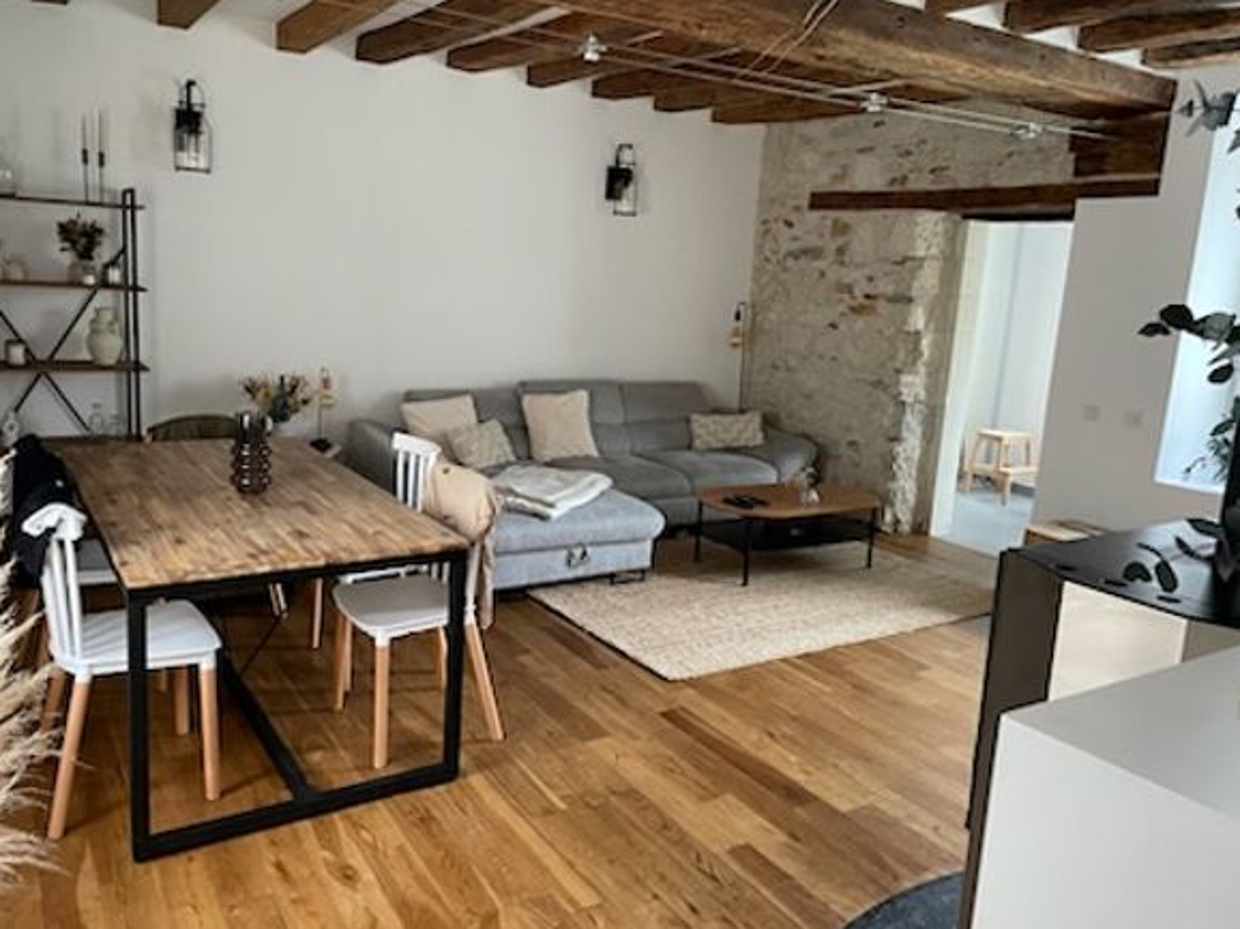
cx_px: 607
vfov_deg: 51.3
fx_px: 967
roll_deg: -3.1
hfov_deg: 65.3
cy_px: 459
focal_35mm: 27
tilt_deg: -10.7
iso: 320
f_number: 1.6
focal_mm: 4.2
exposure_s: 1/60
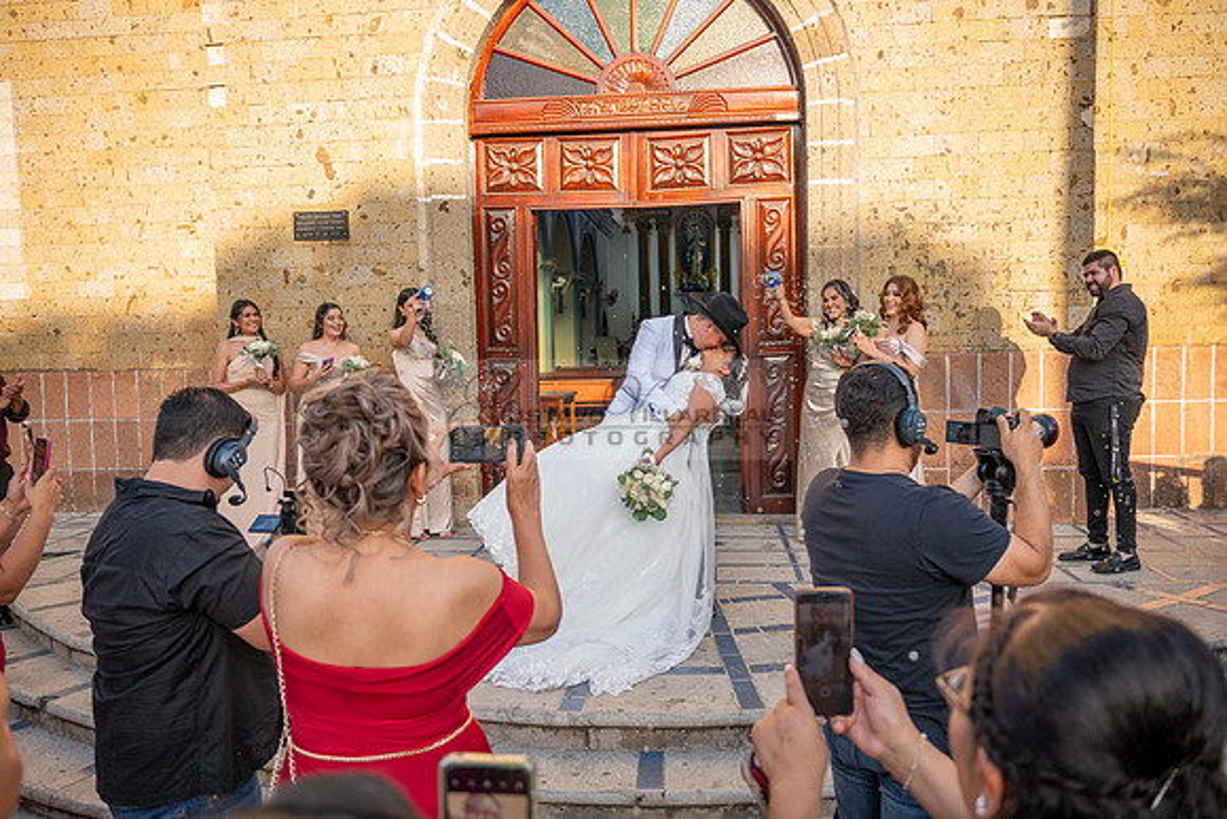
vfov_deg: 46.4
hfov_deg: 65.5
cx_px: 614
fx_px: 955
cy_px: 410
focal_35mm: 28
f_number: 4
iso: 1000
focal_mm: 28
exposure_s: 1/1600
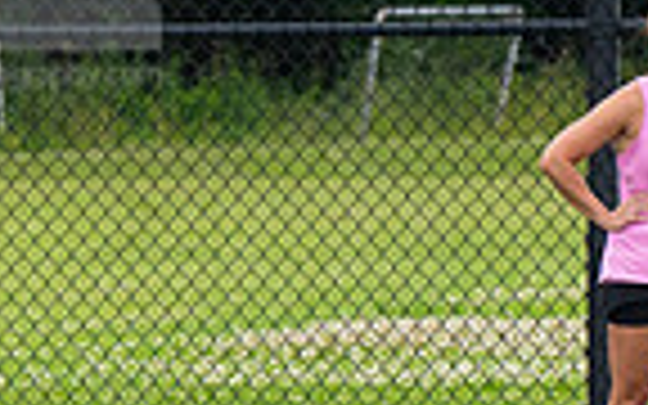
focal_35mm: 831
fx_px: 14676
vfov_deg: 1.6
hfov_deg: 2.5
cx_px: -612
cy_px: 549
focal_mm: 135
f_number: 5.6
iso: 500
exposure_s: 1/1250
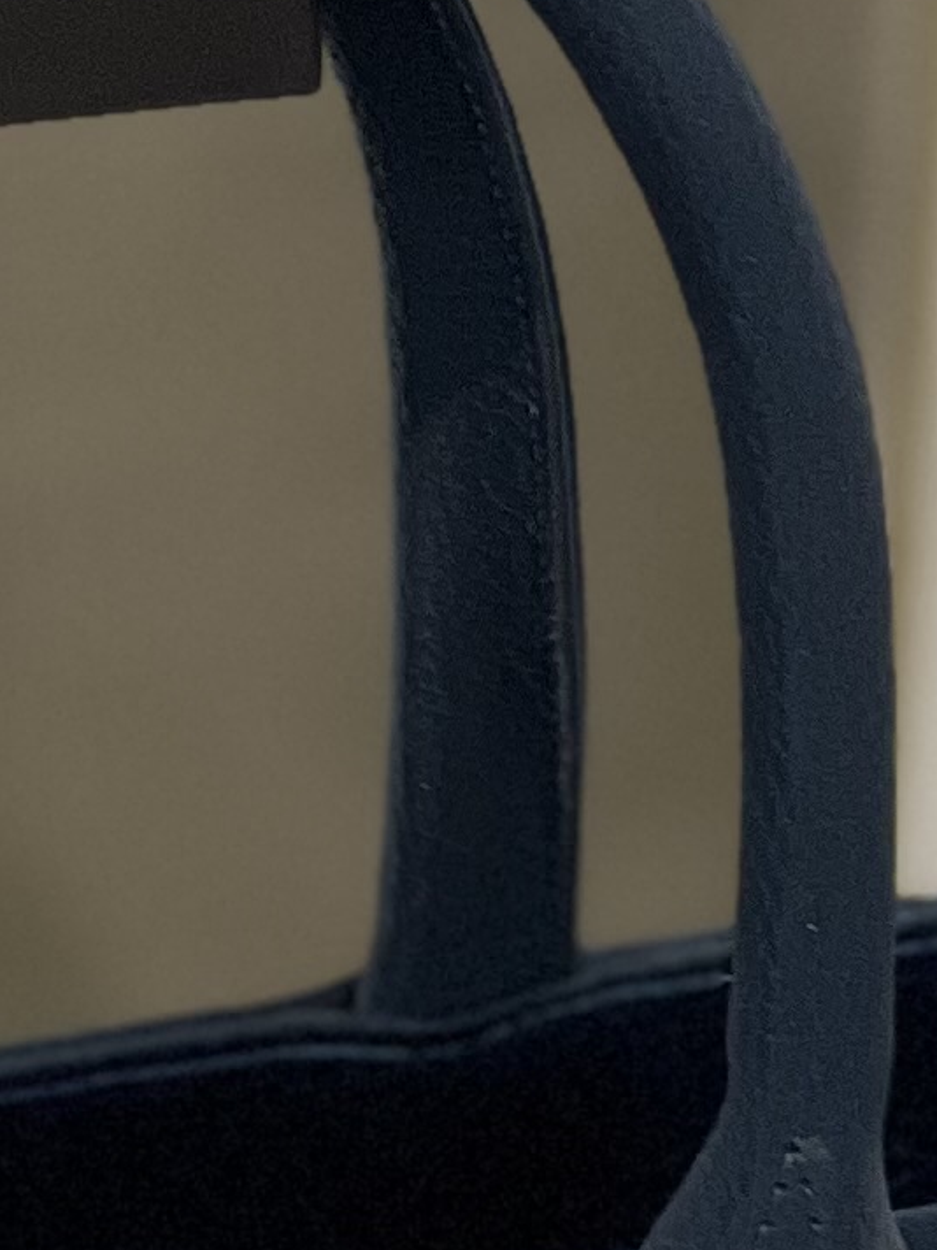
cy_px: 1687
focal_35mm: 436
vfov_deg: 4.5
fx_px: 15736
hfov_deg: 3.4
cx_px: -100
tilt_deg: -37.5
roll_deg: +0.5
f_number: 2.8
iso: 200
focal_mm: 9
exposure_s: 1/100
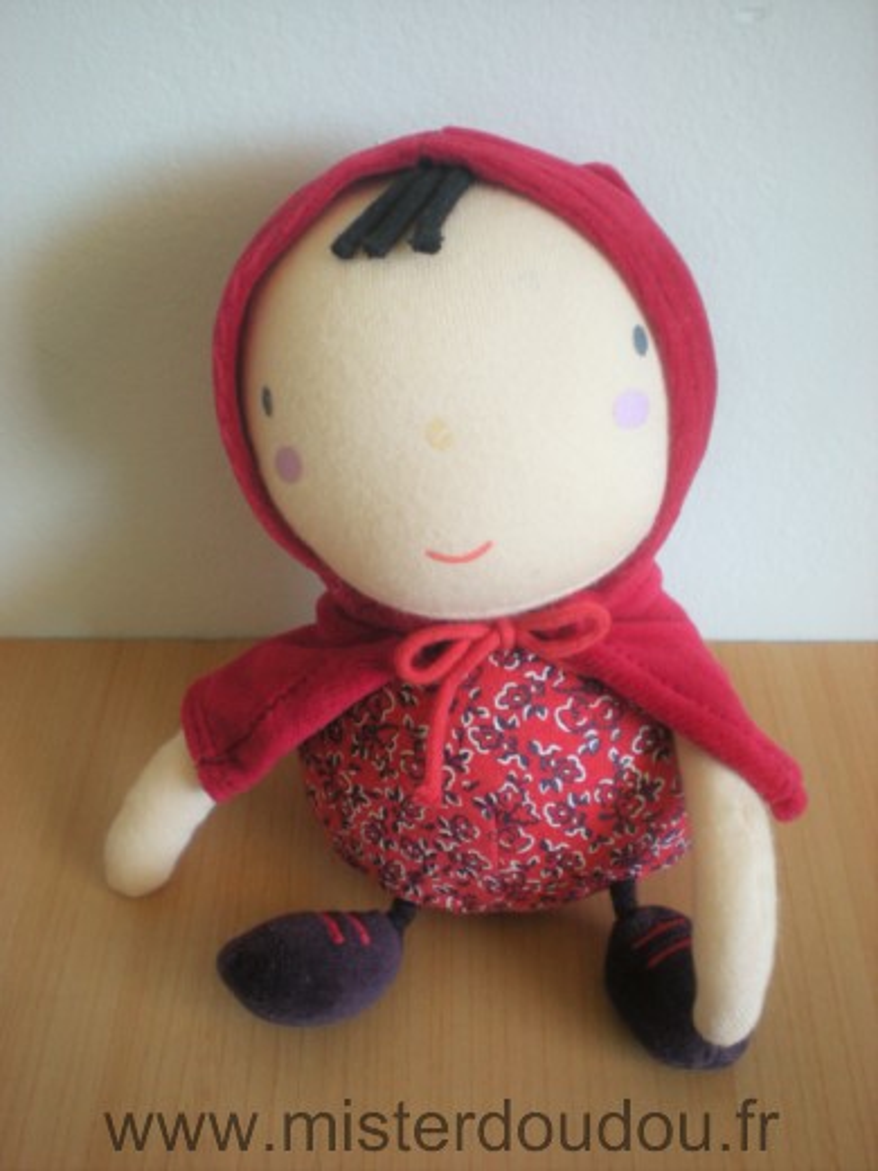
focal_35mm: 38
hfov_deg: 37.7
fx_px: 1285
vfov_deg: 49.0
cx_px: 439
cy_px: 586
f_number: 3.1
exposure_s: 1/43.5
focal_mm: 6.3
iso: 200
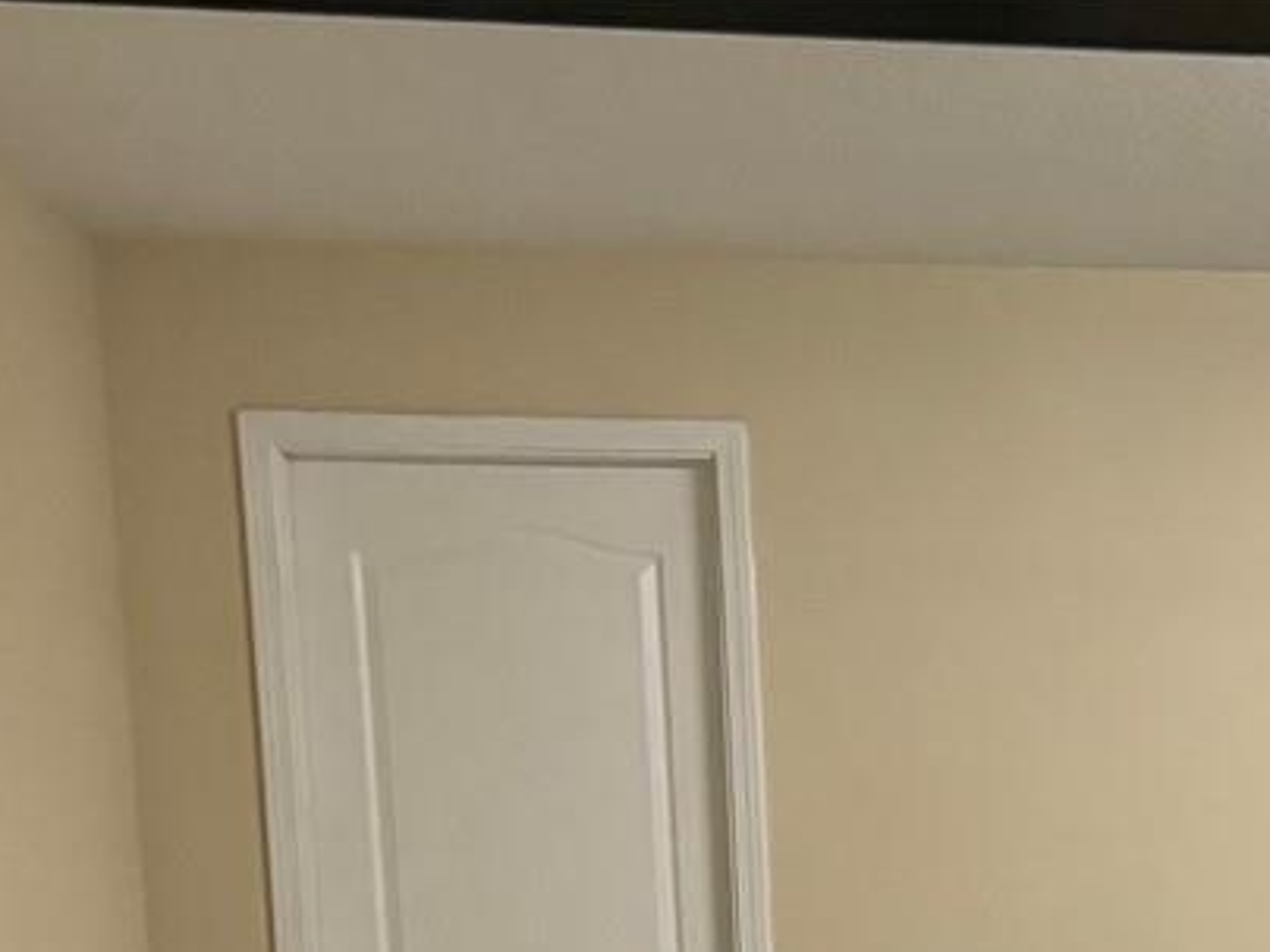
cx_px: 1682
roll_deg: -0.4
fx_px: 3779
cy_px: 1873
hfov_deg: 17.8
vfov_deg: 12.7
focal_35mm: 103
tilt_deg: -10.1
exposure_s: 1/40
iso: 400
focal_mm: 5.96
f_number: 1.6
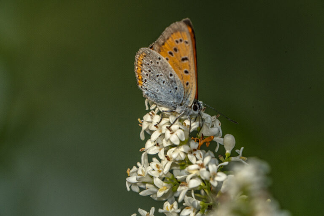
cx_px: 162
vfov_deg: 1.7
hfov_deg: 2.6
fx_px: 7199
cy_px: 108
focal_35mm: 800
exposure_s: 1/1250
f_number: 16
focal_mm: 800
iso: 800
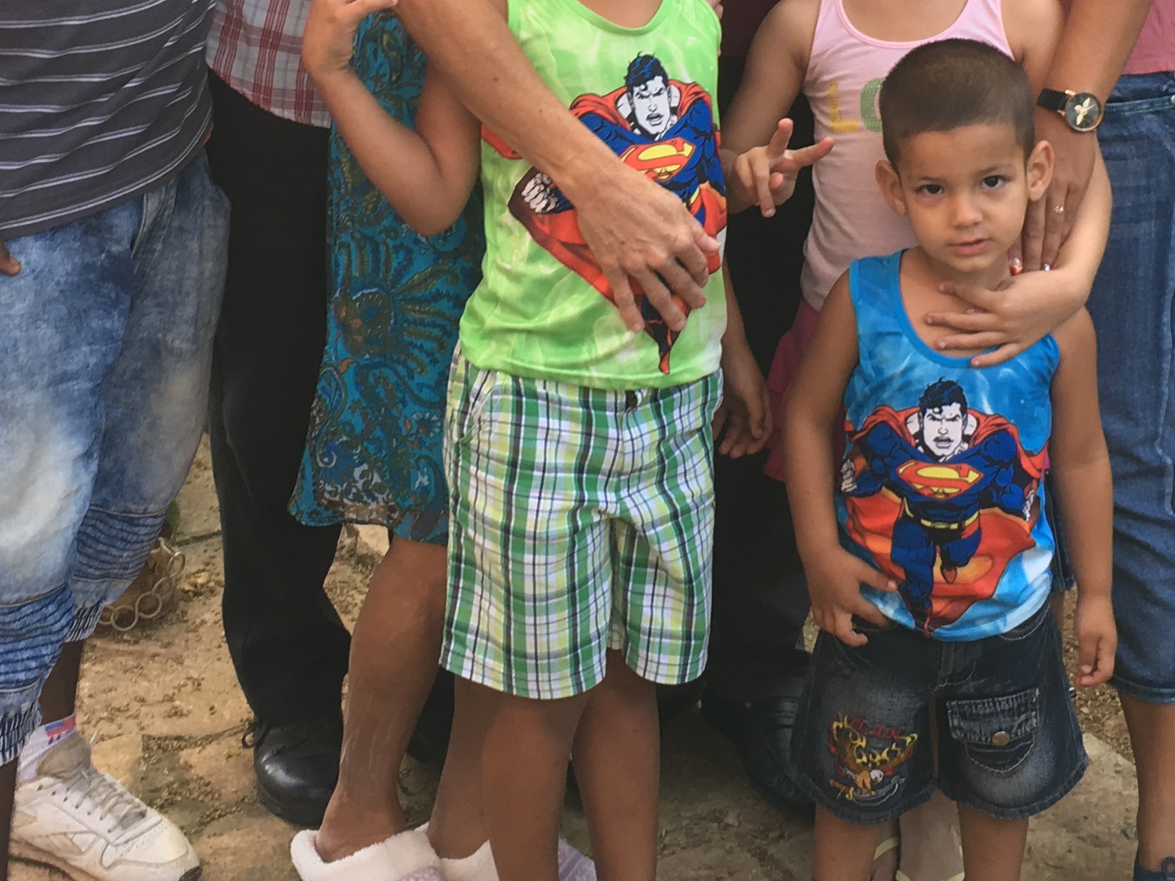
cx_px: 611
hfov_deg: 27.4
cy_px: 6
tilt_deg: -13.0
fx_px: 2410
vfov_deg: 20.1
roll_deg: +1.1
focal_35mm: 71
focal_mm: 4.15
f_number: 2.2
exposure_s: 1/40
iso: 25
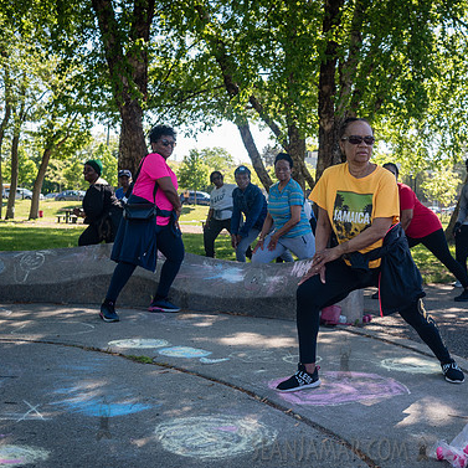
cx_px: 344
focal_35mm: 46
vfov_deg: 36.8
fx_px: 704
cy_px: 238
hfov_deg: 36.1
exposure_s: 1/320
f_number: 4.5
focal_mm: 35
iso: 200
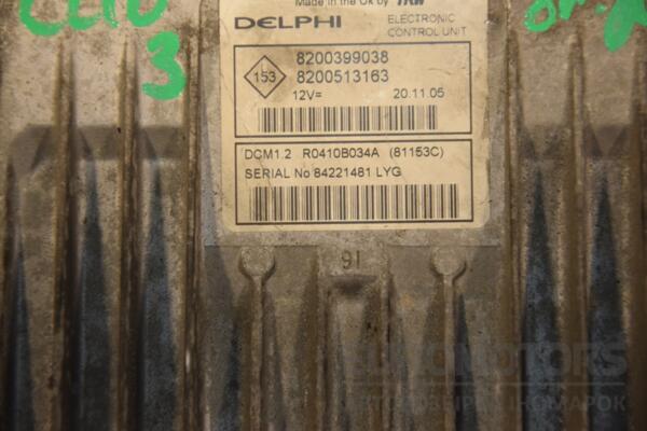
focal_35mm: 135
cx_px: 324
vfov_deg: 10.2
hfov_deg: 15.2
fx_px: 2426
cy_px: 216
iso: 800
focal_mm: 90
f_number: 5.6
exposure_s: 1/200
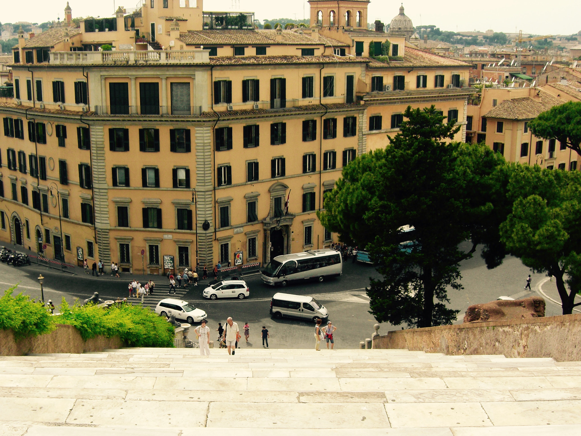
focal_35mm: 38
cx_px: 290
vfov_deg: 37.7
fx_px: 638
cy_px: 218
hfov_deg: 49.0
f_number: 4
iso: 80
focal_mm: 7.9
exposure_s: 1/640
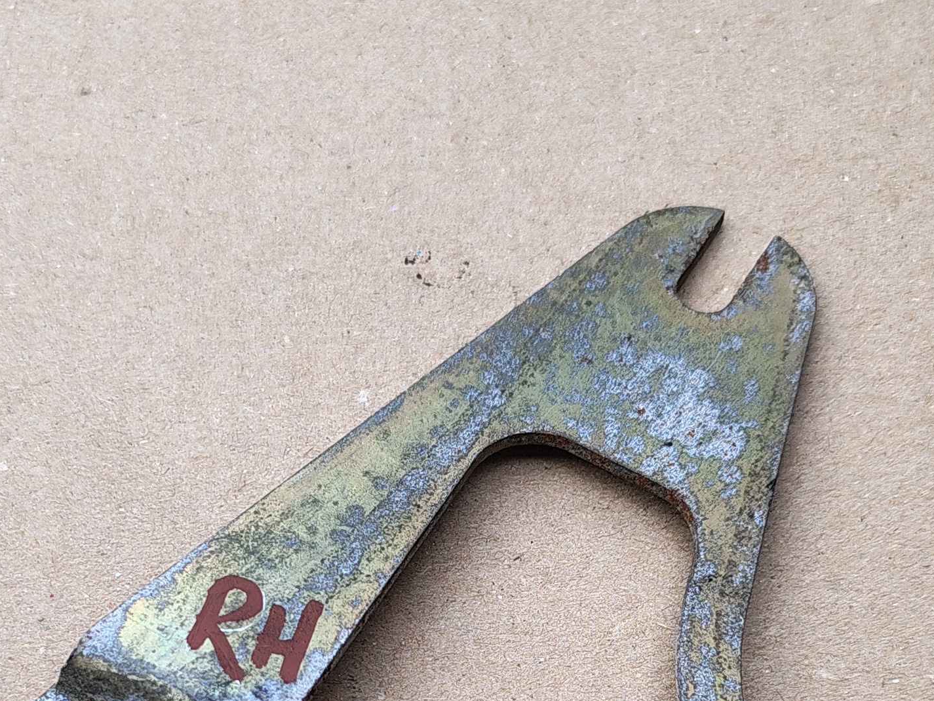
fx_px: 1862
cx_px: 385
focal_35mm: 69
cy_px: 772
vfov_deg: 20.3
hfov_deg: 28.1
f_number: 1.8
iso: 100
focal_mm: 5.56
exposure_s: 1/440
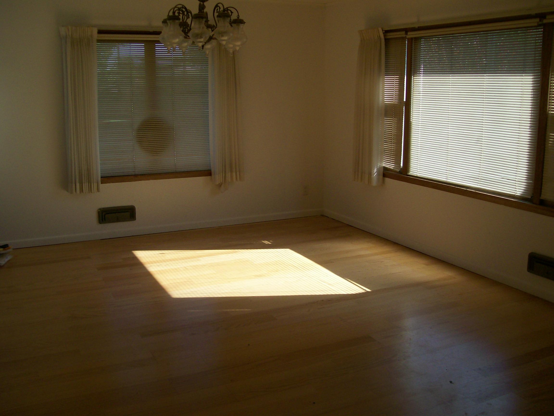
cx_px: 277
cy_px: 208
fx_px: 576
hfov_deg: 51.4
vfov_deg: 39.7
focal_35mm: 36
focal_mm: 6
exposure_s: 1/339
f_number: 2.7
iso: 80
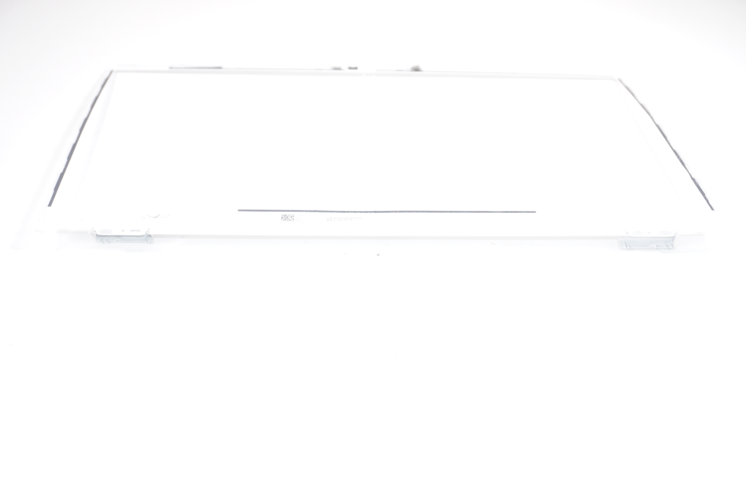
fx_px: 963
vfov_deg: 28.9
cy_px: 248
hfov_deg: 42.4
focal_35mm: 46
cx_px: 373
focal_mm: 31
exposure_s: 1/160
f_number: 6.3
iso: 640
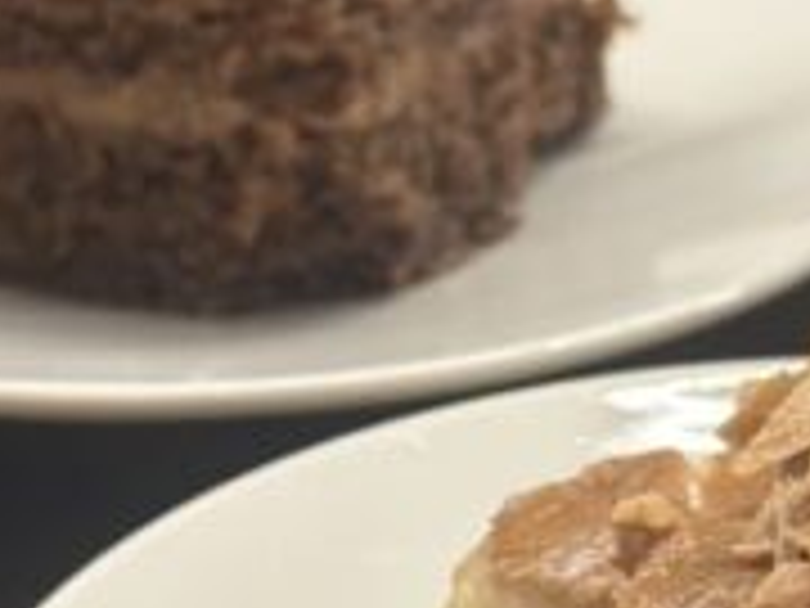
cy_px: 446
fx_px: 2995
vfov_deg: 11.6
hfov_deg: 15.3
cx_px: 684
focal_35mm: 128
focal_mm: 6.86
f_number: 1.78
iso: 250
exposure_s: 1/60
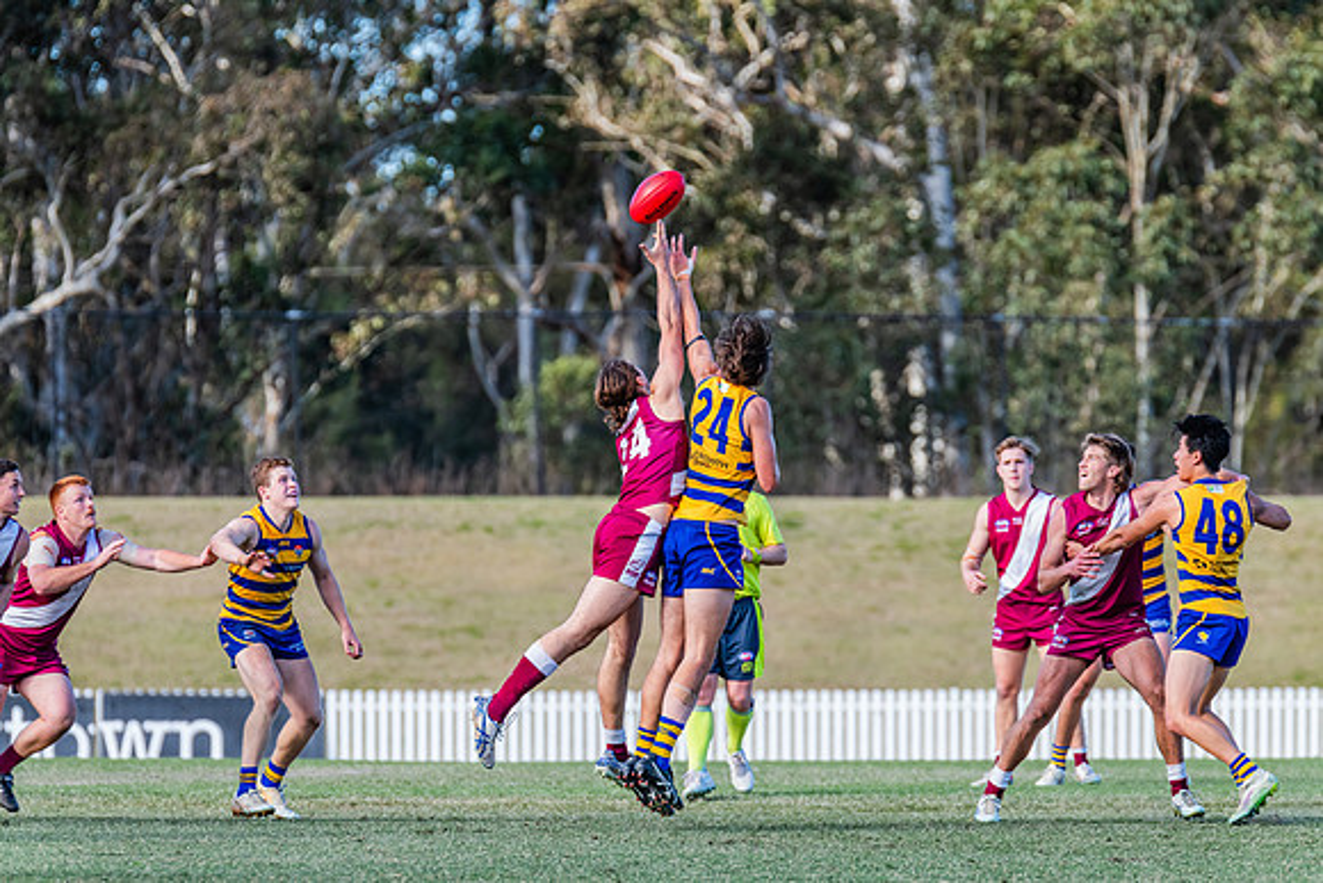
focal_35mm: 397
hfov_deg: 5.2
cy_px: 435
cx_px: 672
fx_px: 14579
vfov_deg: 3.5
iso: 800
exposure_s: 1/640
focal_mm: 380
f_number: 7.1
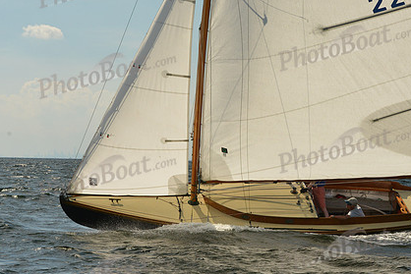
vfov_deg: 11.0
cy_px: 110
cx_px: 228
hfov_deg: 16.4
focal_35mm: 125
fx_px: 1427
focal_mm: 90
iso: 1000
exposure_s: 1/1250
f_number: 11
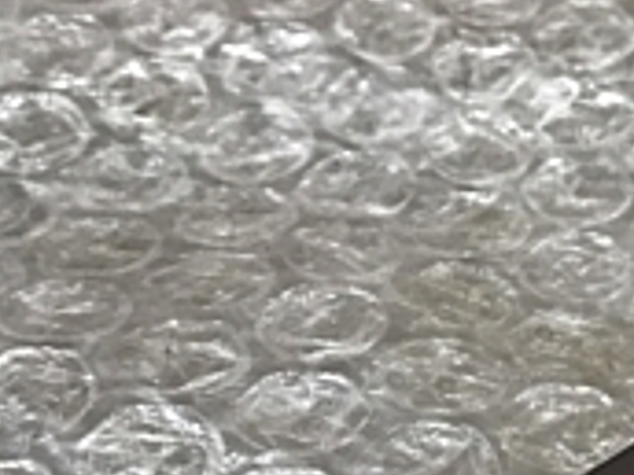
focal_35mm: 104
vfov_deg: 14.2
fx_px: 1905
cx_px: 855
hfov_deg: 17.6
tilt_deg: -36.3
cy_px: 368
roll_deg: -3.1
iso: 25
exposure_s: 1/30
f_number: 1.8
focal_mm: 3.99
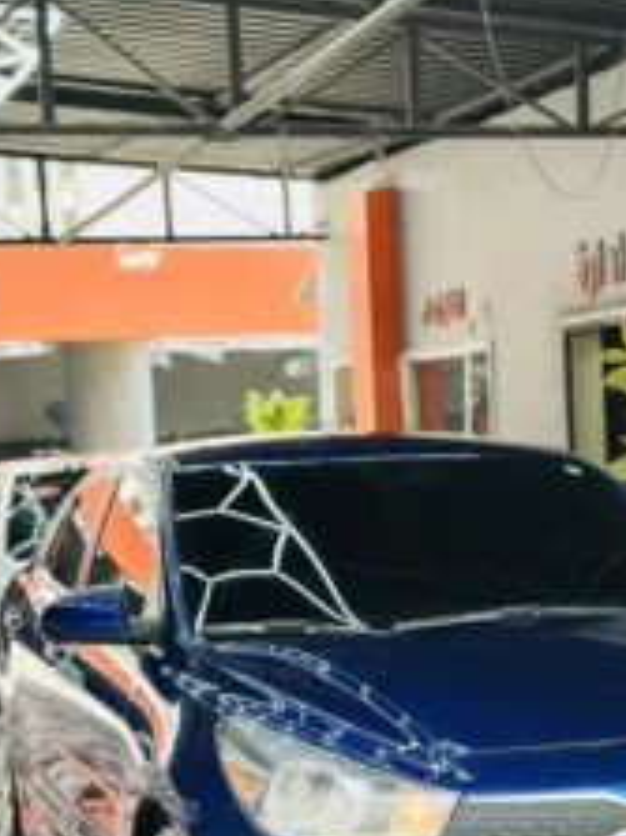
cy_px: 581
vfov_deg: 22.6
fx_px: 2076
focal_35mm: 86
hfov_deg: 17.1
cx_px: 442
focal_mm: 6.86
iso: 80
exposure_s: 1/289
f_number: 1.78
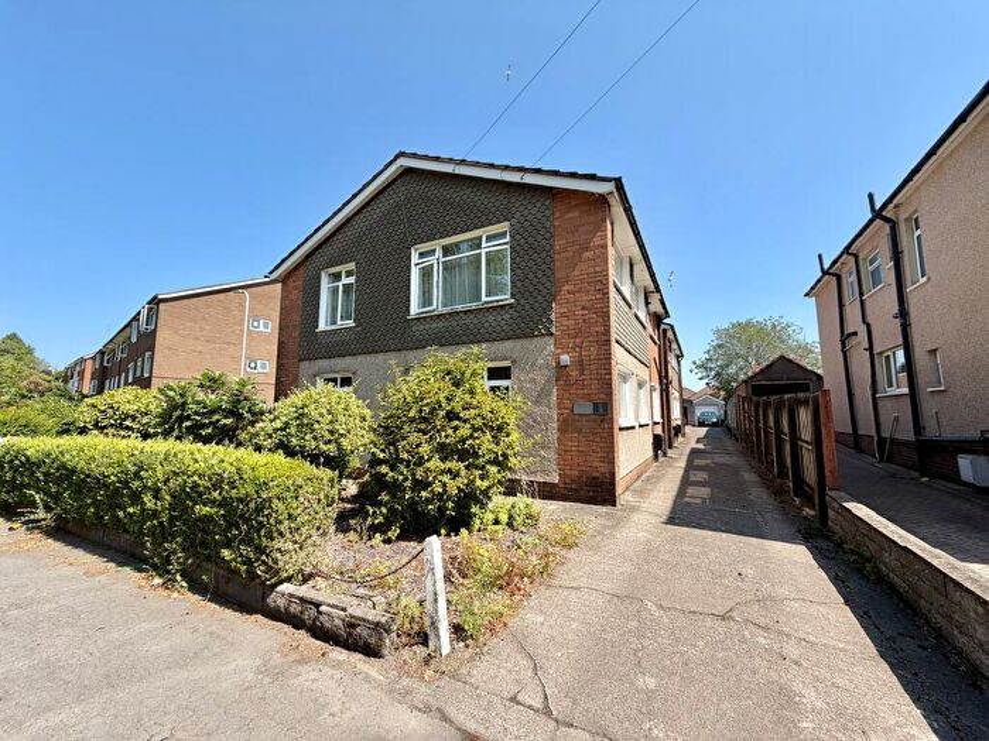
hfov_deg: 102.1
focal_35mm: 14
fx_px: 400
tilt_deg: +6.6
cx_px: 494
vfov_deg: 85.7
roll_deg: +0.0
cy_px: 370
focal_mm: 2.22
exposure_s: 1/770
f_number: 2.2
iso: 32
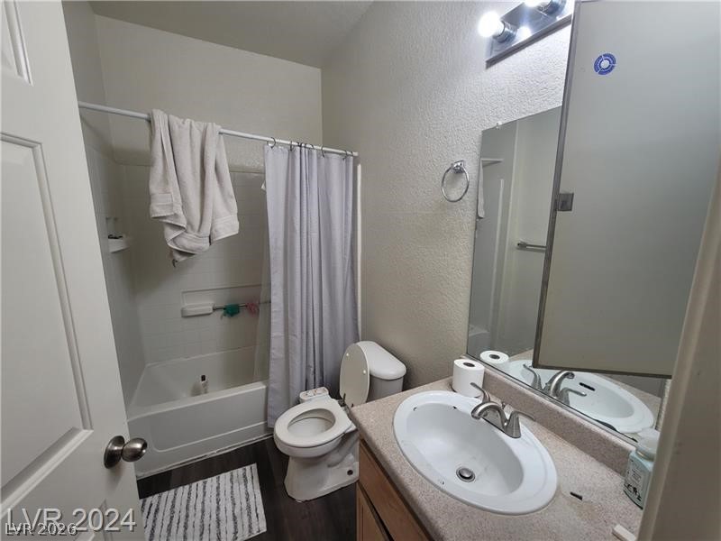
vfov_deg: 89.9
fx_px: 271
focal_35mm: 13
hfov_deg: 106.2
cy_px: 270
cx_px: 360
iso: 64
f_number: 2.2
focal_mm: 2.2
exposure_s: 1/60
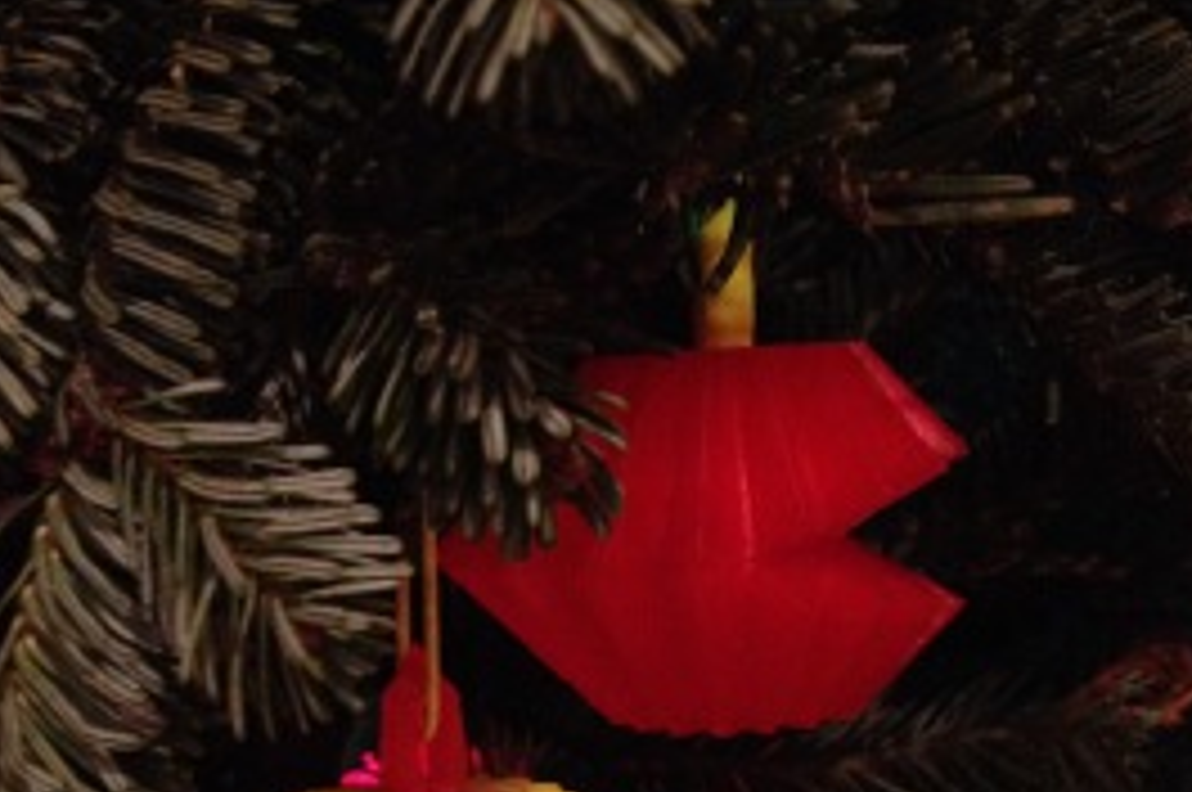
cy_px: 850
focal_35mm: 55
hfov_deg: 36.3
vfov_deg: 23.2
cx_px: 585
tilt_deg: -18.2
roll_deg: +3.5
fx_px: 1819
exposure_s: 1/15
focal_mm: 4.28
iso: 400
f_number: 2.4
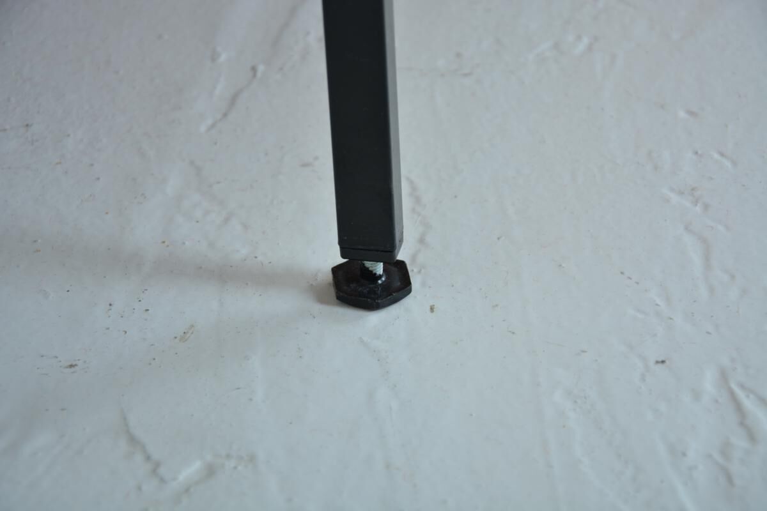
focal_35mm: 99
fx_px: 2109
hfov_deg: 20.6
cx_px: 384
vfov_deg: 13.8
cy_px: 256
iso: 250
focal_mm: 66
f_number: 5.3
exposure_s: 1/125
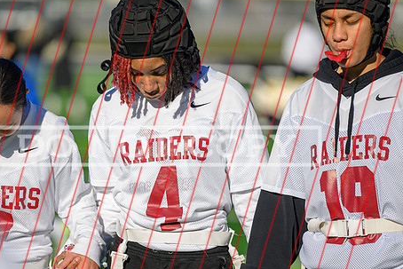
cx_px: 144
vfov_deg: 5.3
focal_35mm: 261
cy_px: 146
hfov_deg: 7.9
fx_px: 2923
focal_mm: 190
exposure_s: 1/1000
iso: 64
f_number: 2.8
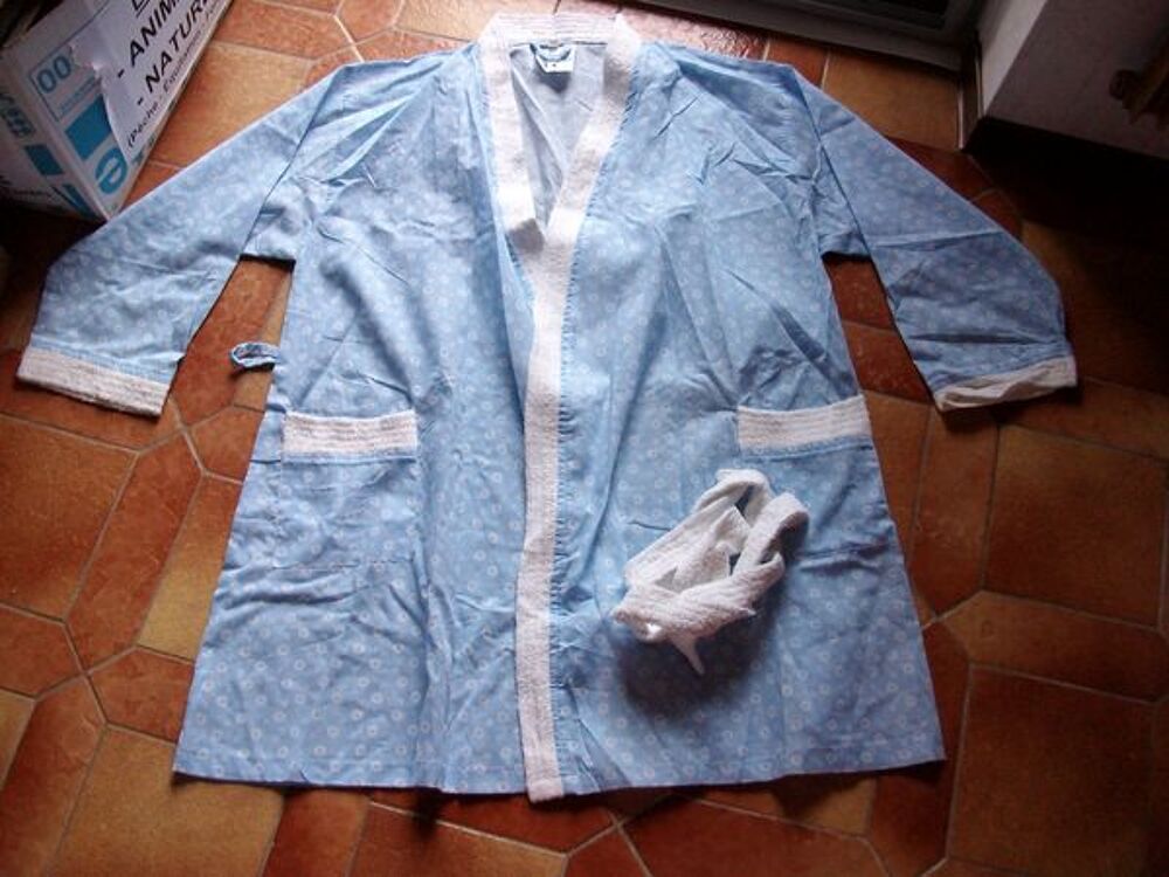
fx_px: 1081
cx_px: 584
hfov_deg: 56.8
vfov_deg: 44.2
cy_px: 438
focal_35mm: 32
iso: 195
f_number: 2.9
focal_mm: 5.7
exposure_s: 1/40
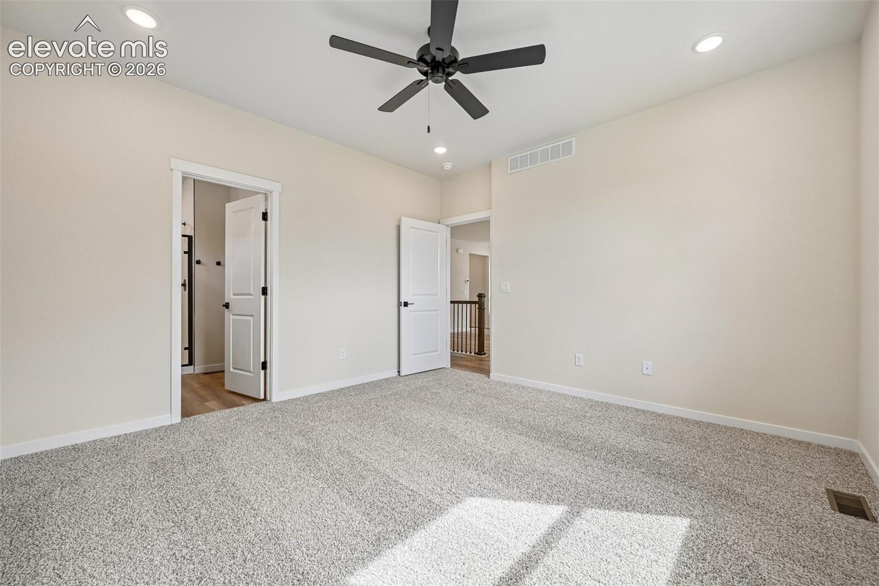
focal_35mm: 14
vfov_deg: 81.2
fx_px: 342
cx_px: 440
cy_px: 293
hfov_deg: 104.3
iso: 100
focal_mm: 14
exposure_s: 1/15
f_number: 9
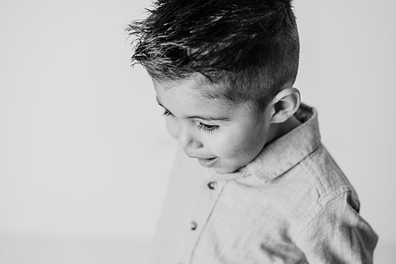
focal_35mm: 61
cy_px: 145
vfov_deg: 22.3
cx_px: 206
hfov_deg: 32.9
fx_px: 671
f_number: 2.2
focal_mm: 50
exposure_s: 1/160
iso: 100
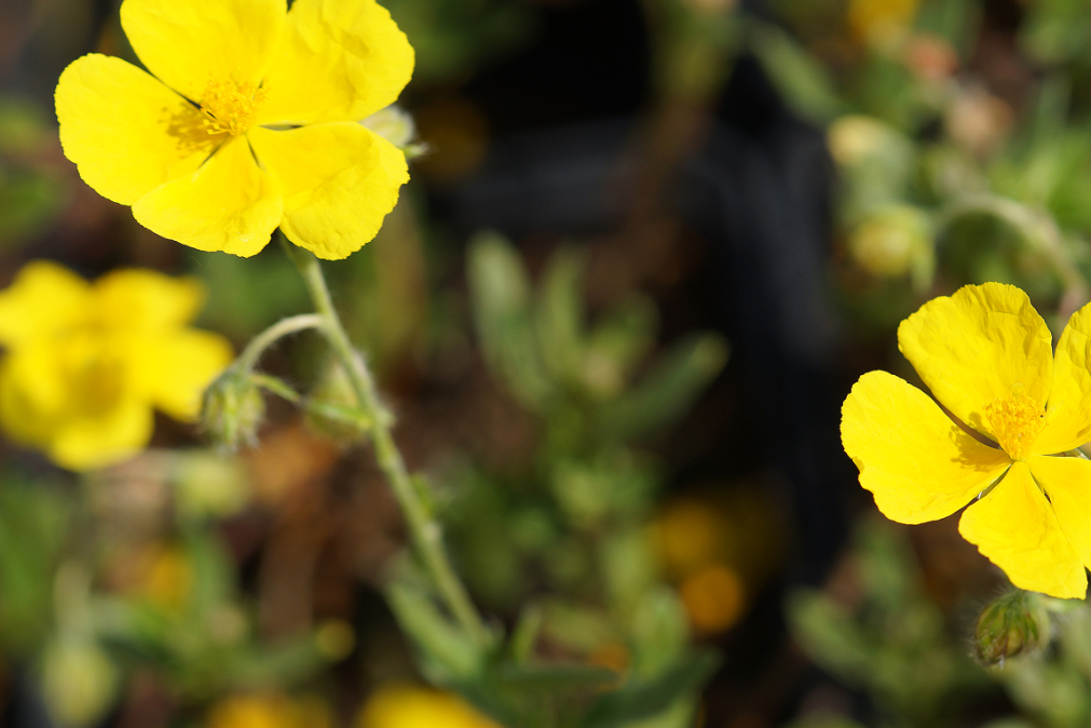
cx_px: 537
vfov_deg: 7.7
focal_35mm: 178
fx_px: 5394
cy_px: 383
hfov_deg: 11.5
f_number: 5
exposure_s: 1/400
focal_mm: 100
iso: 100
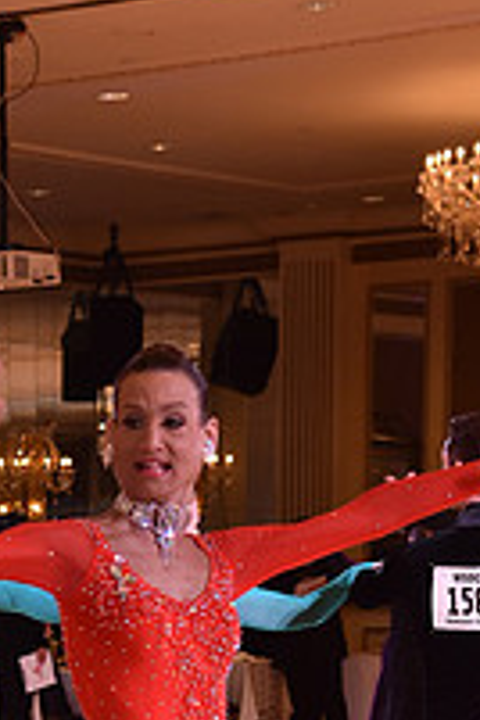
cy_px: 931
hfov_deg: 8.2
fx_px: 3340
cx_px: -41
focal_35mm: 167
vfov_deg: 12.0
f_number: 5
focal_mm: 58
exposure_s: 1/250
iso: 1250
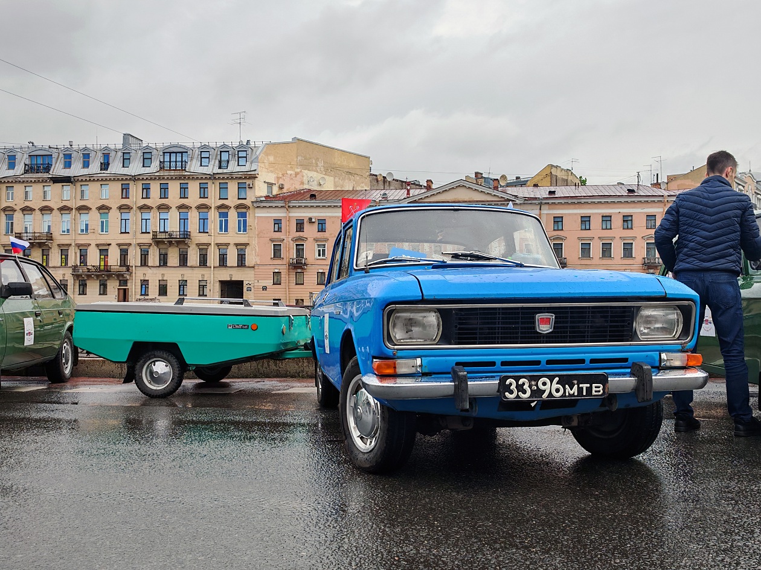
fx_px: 681
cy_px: 285
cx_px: 380
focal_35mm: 31
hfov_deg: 58.4
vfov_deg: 45.4
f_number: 2
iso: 100
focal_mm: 6.83
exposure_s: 1/4400
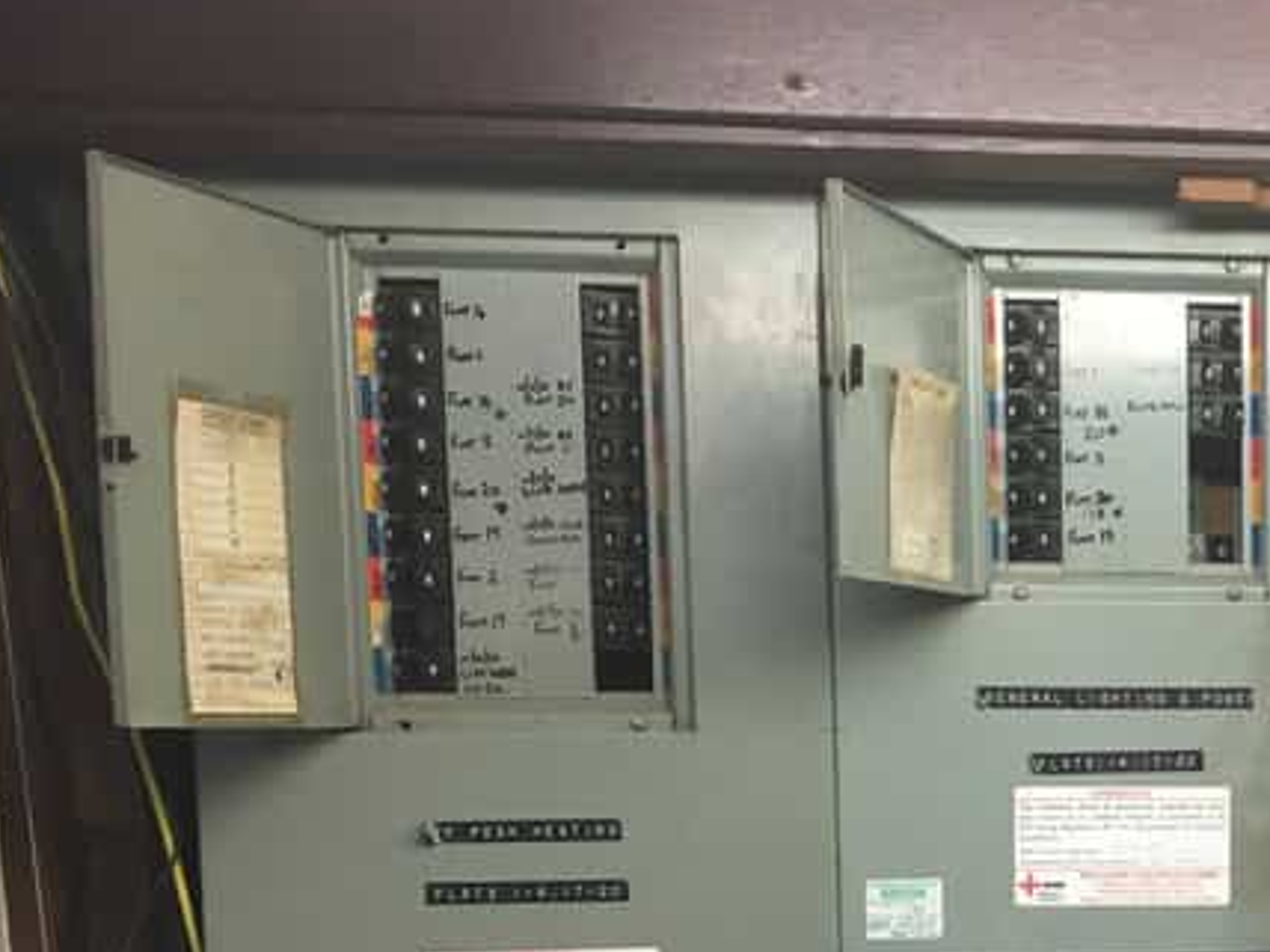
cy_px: 918
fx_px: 2238
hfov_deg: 29.4
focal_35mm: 61
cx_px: 1300
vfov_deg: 23.2
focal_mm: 4.2
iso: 80
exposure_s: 1/33
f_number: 2.2
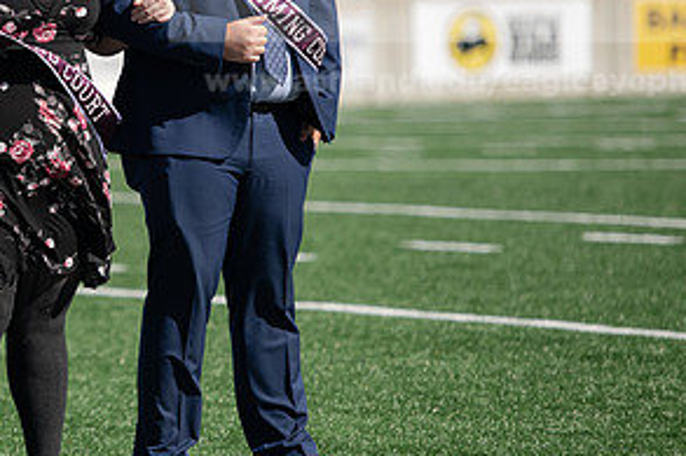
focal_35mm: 357
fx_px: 6799
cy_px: 130
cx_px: 98
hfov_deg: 5.8
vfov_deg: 3.8
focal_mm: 180
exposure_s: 1/2000
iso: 200
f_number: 3.2
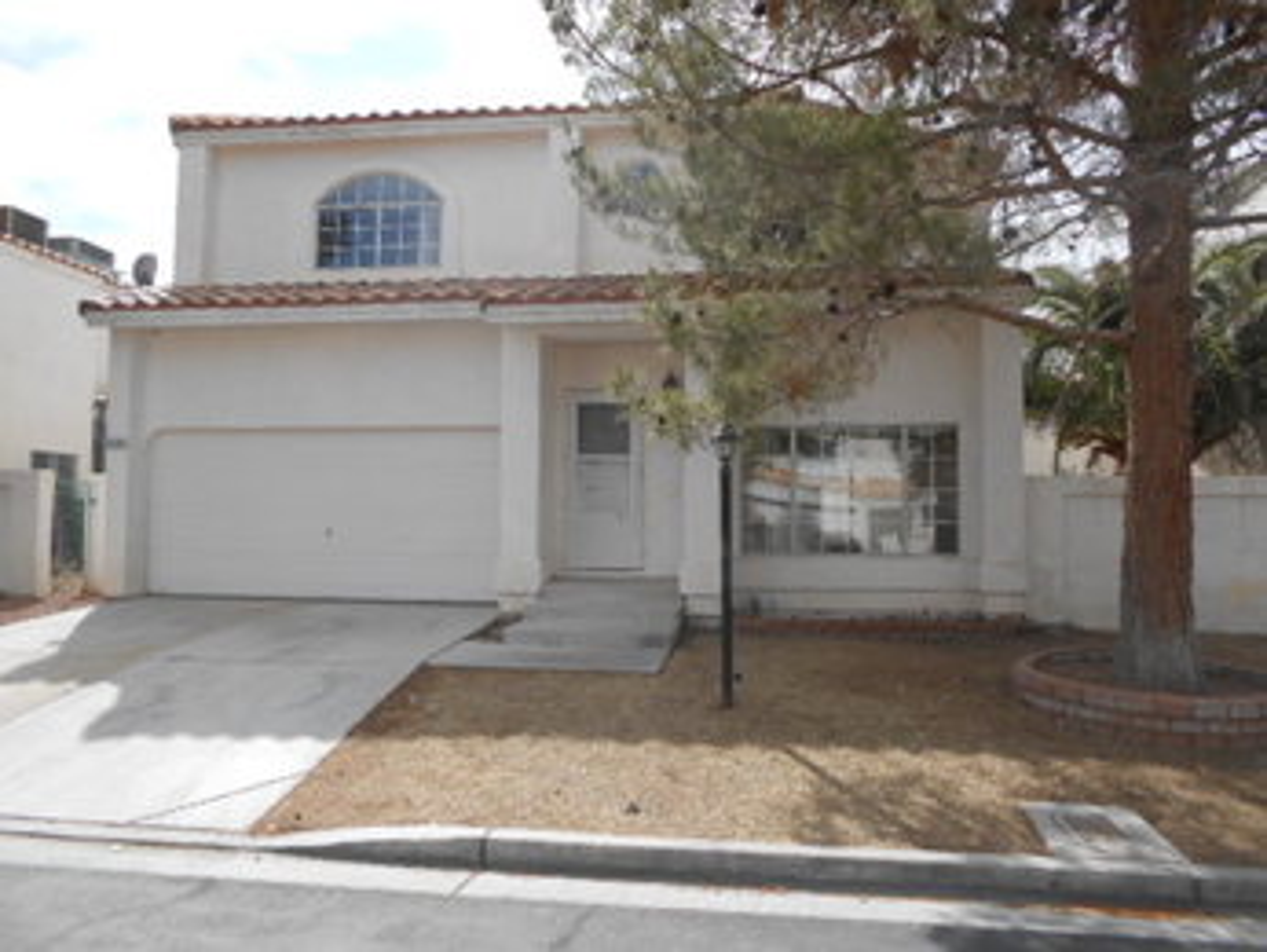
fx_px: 952
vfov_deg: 53.1
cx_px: 634
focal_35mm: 26
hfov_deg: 67.3
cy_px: 476
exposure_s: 1/800
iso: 80
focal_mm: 4.6
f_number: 3.5
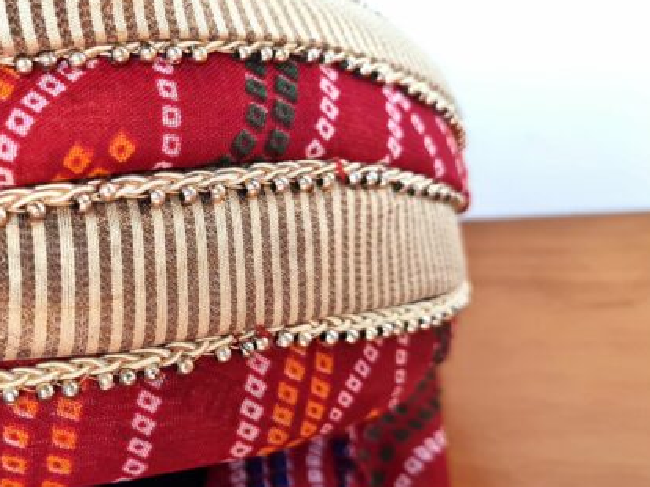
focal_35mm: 44
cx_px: 116
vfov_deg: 32.8
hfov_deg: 40.9
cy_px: 214
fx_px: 826
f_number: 1.8
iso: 200
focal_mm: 5.4
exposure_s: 1/60
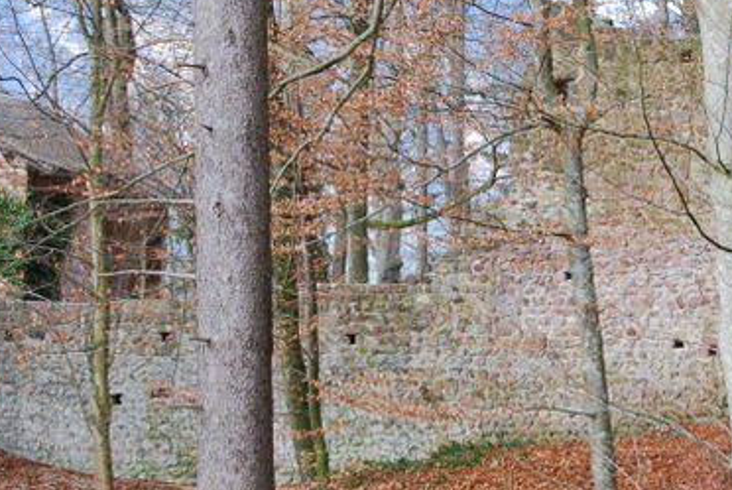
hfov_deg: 16.5
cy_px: 162
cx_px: 476
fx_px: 2524
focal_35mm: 124
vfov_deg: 11.1
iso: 200
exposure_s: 1/100
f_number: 5
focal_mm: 32
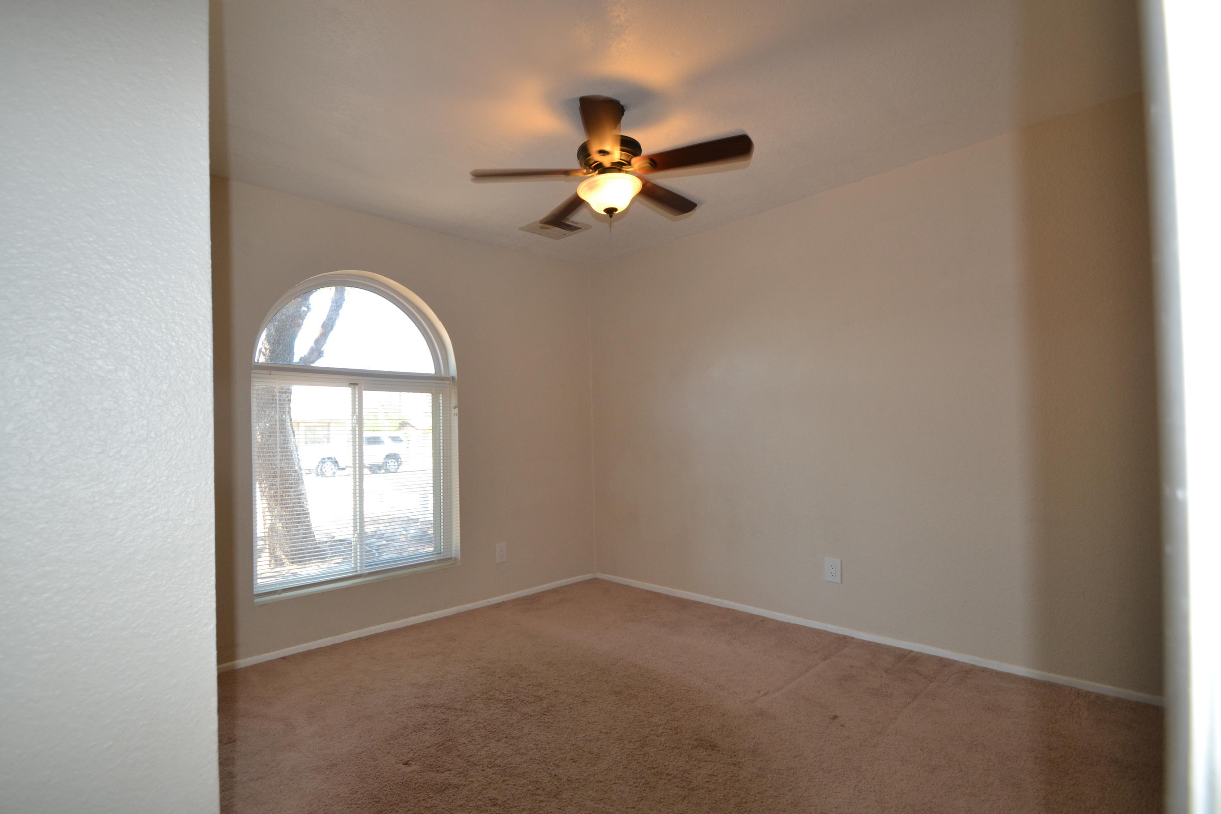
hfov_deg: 96.7
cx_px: 592
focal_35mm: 16
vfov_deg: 73.7
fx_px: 543
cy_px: 419
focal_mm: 10
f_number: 4
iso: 400
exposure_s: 1/125
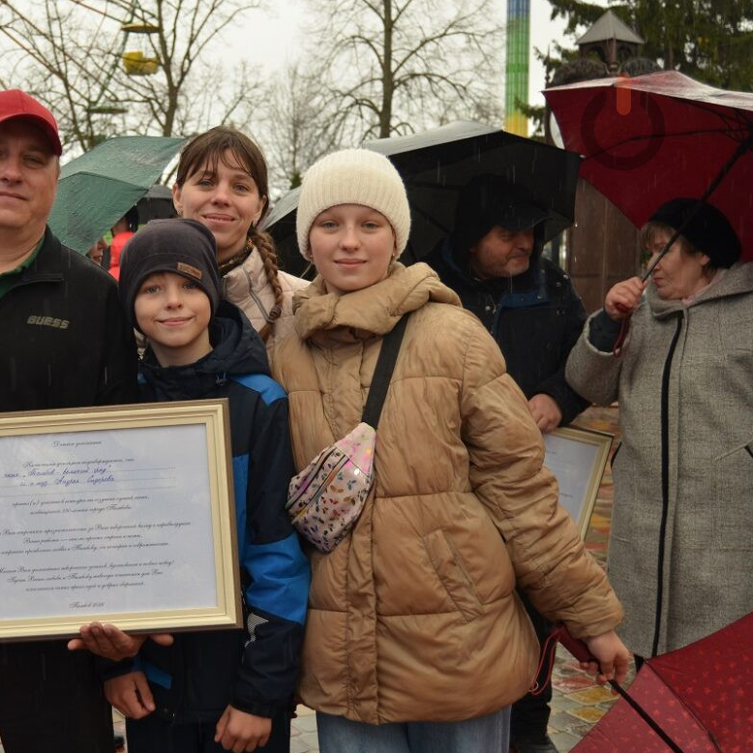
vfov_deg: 33.4
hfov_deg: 32.7
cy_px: 376
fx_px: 1255
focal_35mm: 51
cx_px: 176
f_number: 4
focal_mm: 26
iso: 250
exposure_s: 1/200
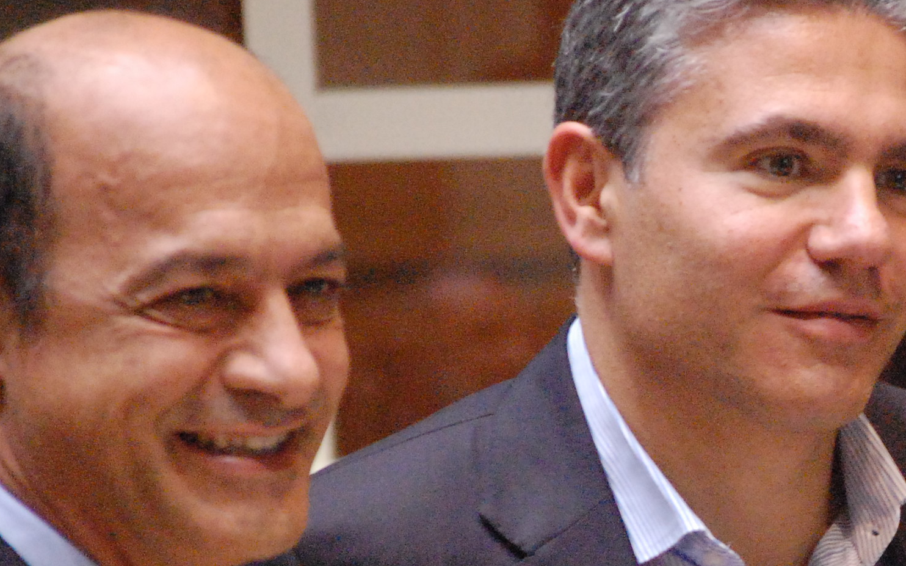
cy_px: 507
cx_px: 856
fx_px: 11086
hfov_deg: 4.7
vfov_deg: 2.9
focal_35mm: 449
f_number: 5.3
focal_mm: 145
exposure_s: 1/60
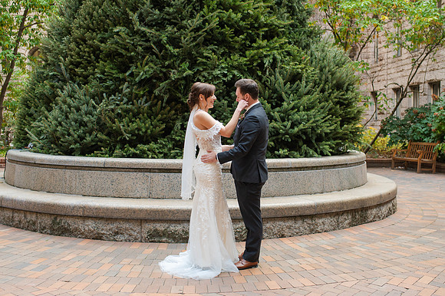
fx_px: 521
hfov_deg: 46.2
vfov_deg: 31.7
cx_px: 240
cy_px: 148
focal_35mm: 42
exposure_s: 1/320
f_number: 3.5
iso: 1000
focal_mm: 35
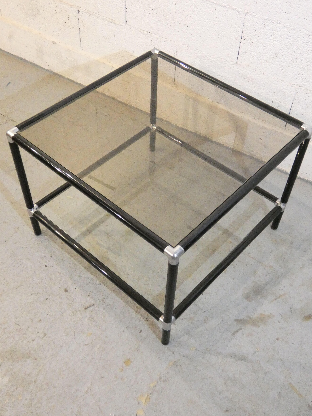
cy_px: 208
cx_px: 156
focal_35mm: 38
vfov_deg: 49.0
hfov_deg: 37.7
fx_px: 457
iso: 1600
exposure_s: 1/80
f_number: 3.5
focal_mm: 6.8
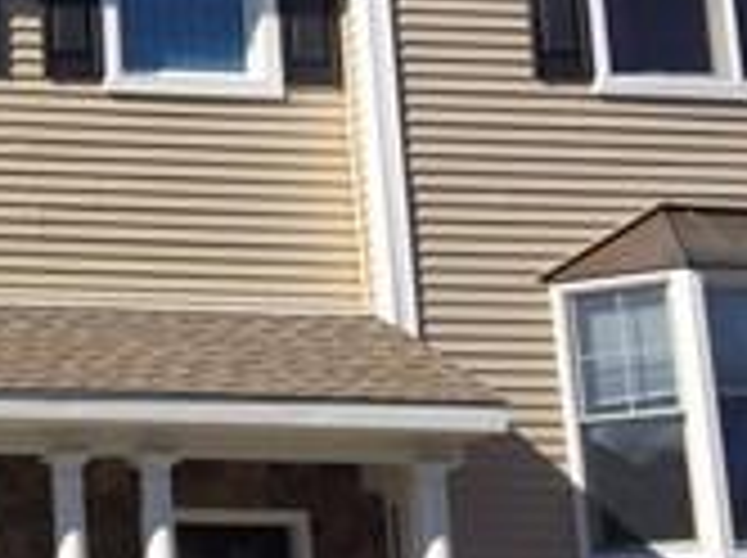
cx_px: -567
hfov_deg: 15.3
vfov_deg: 13.2
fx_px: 2413
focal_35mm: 112
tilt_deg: +14.4
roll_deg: -1.4
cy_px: 320
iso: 32
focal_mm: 4.15
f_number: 2.2
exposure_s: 1/2639
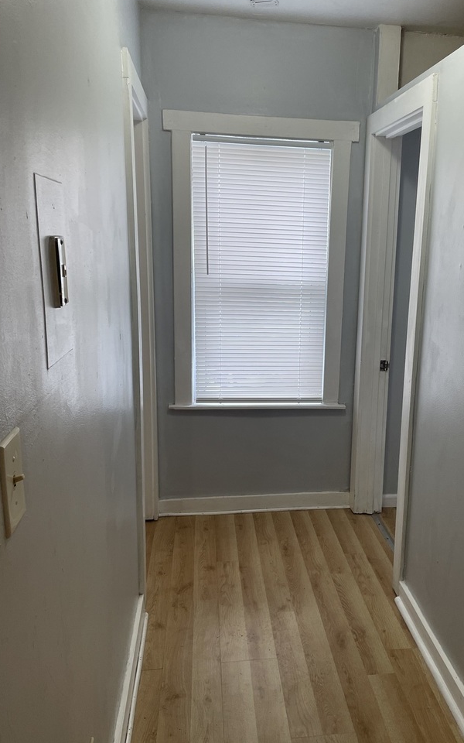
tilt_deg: -13.8
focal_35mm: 31
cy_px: 382
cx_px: 308
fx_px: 627
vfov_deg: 61.2
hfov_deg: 40.1
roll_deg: -0.9
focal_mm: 4.2
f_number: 1.6
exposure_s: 1/120
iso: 80
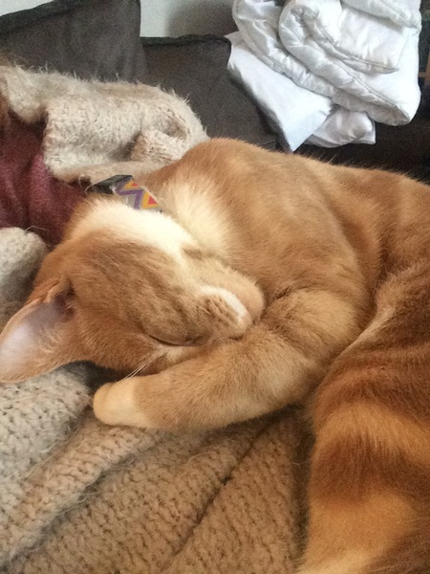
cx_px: 215
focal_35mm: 31
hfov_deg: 45.4
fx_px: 513
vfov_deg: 58.4
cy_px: 287
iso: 640
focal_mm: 2.15
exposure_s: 1/17
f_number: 2.4
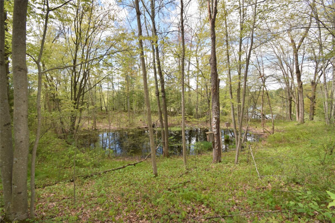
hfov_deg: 100.4
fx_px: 140
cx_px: 168
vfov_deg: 77.3
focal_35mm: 15
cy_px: 112
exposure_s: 1/200
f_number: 10
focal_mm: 10
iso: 320
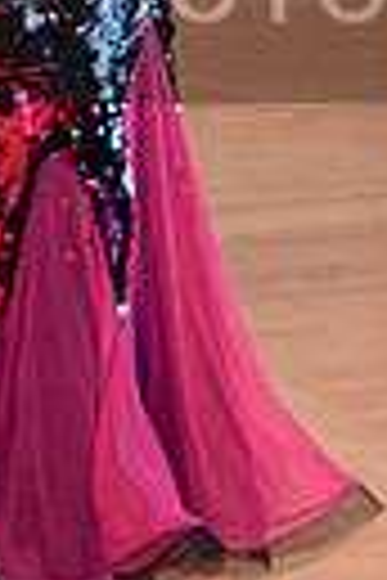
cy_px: -45
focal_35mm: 279
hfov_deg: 4.9
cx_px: 295
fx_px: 4499
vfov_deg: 7.3
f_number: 4.5
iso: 2000
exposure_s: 1/250
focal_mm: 62
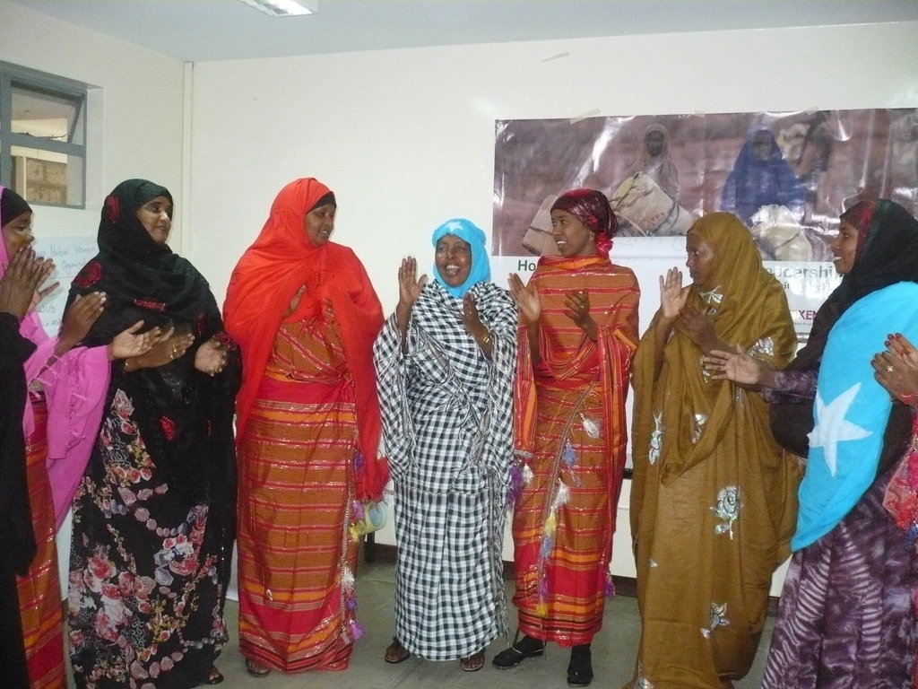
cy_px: 344
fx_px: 928
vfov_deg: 40.7
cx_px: 459
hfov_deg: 52.6
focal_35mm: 35
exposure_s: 1/30
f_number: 2.8
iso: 640
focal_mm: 5.8
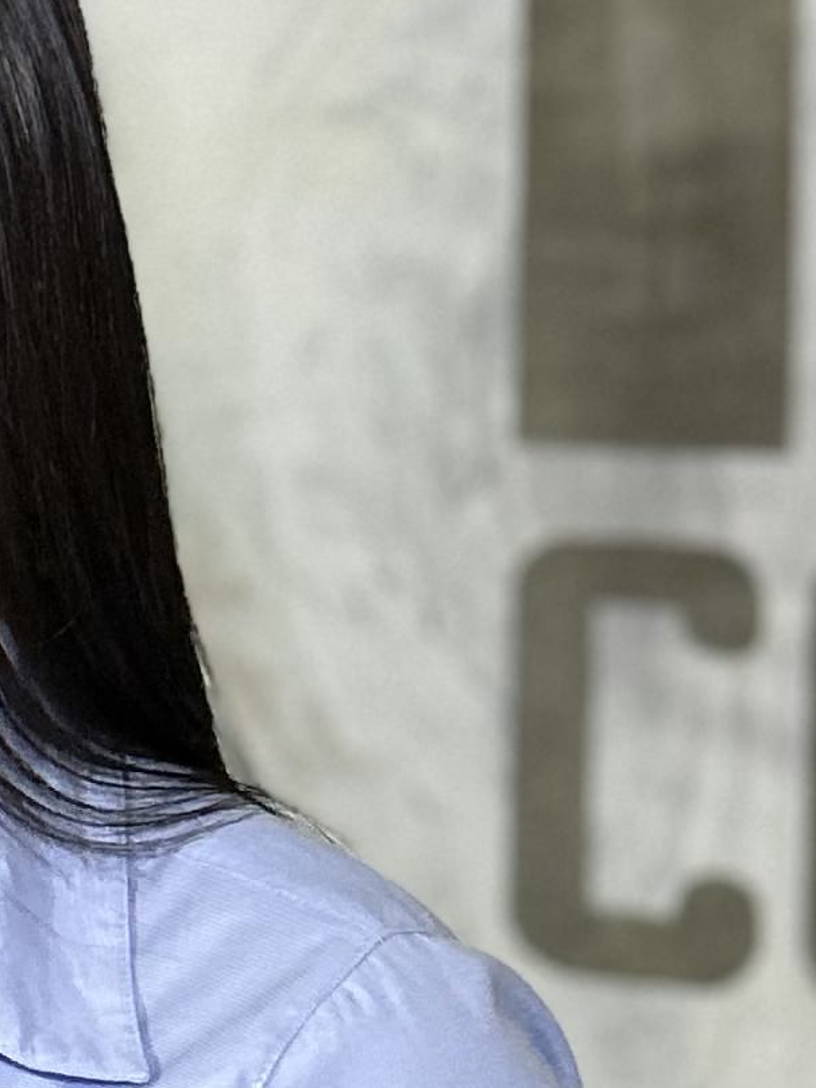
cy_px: 297
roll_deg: -1.7
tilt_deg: -0.8
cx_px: -339
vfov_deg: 15.1
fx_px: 4084
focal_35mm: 130
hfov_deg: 11.0
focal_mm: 5.7
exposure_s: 1/53
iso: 500
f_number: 1.5
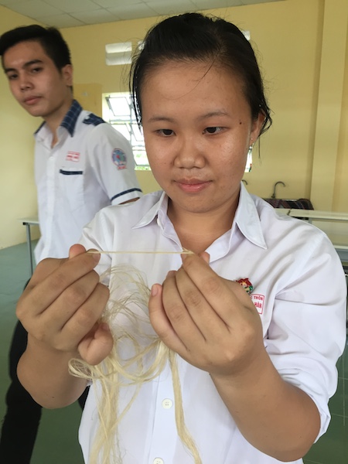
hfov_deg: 48.2
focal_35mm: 29
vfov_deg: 61.7
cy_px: 232
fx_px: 389
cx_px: 174
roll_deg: -0.9
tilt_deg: -10.5
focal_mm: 4.15
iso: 32
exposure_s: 1/40
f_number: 2.2
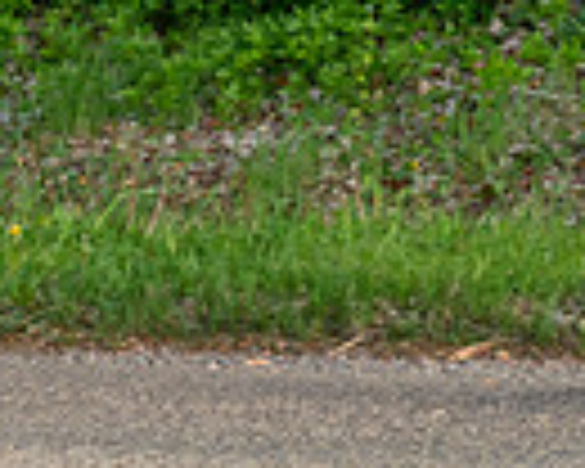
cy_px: -191
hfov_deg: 5.4
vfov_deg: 4.3
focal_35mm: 355
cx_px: -346
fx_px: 6146
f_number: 4
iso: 1250
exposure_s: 1/1000
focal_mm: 85
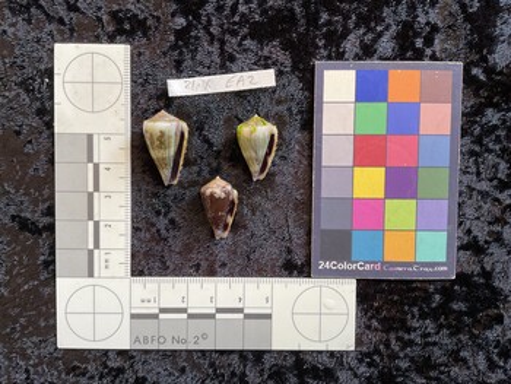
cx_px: 256
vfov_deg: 48.3
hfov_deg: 61.6
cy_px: 192
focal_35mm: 29
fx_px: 428
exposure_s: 1/50
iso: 40
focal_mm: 3
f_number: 1.8
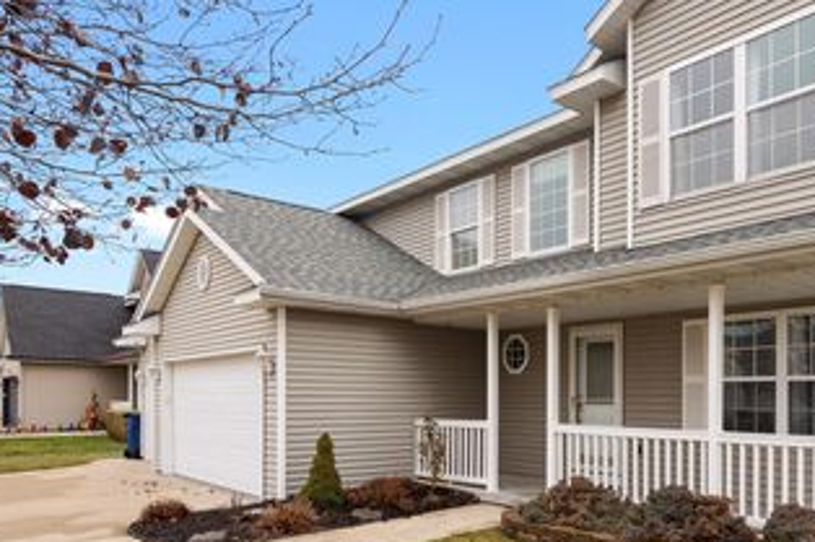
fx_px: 1154
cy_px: 245
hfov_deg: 38.3
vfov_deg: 26.4
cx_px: 568
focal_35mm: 51
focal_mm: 32
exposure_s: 1/125
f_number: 9
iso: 400
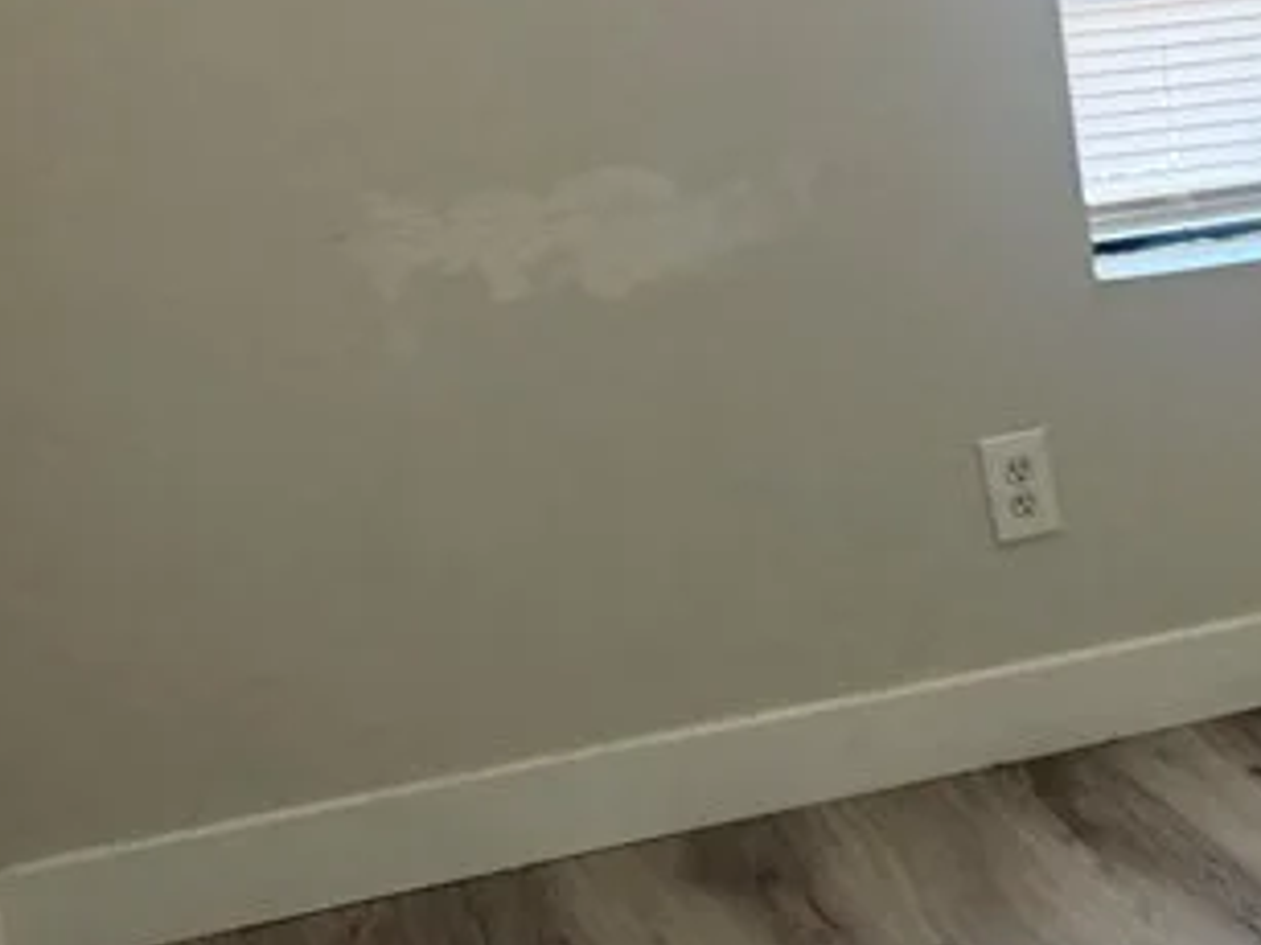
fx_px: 2913
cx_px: 1643
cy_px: 929
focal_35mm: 80
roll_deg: +3.1
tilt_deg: -25.2
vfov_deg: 18.0
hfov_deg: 22.0
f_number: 1.78
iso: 200
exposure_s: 1/60
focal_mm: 6.76
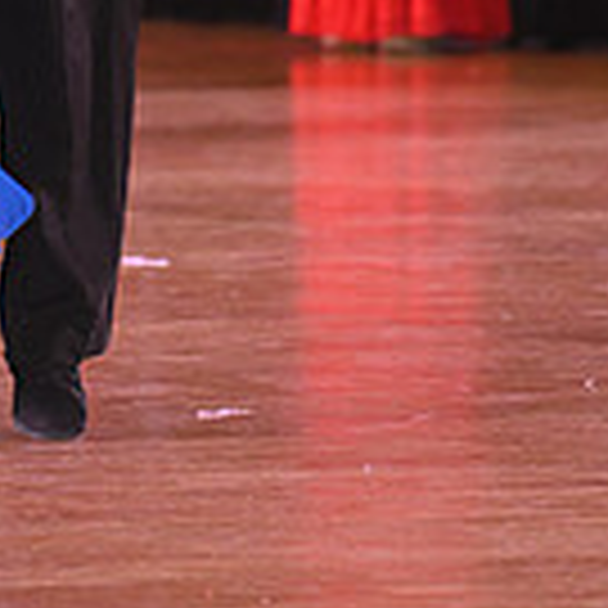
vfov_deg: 2.9
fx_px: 11983
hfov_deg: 2.9
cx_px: -34
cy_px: -248
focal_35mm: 603
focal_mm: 165
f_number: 4.5
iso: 2000
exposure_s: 1/200
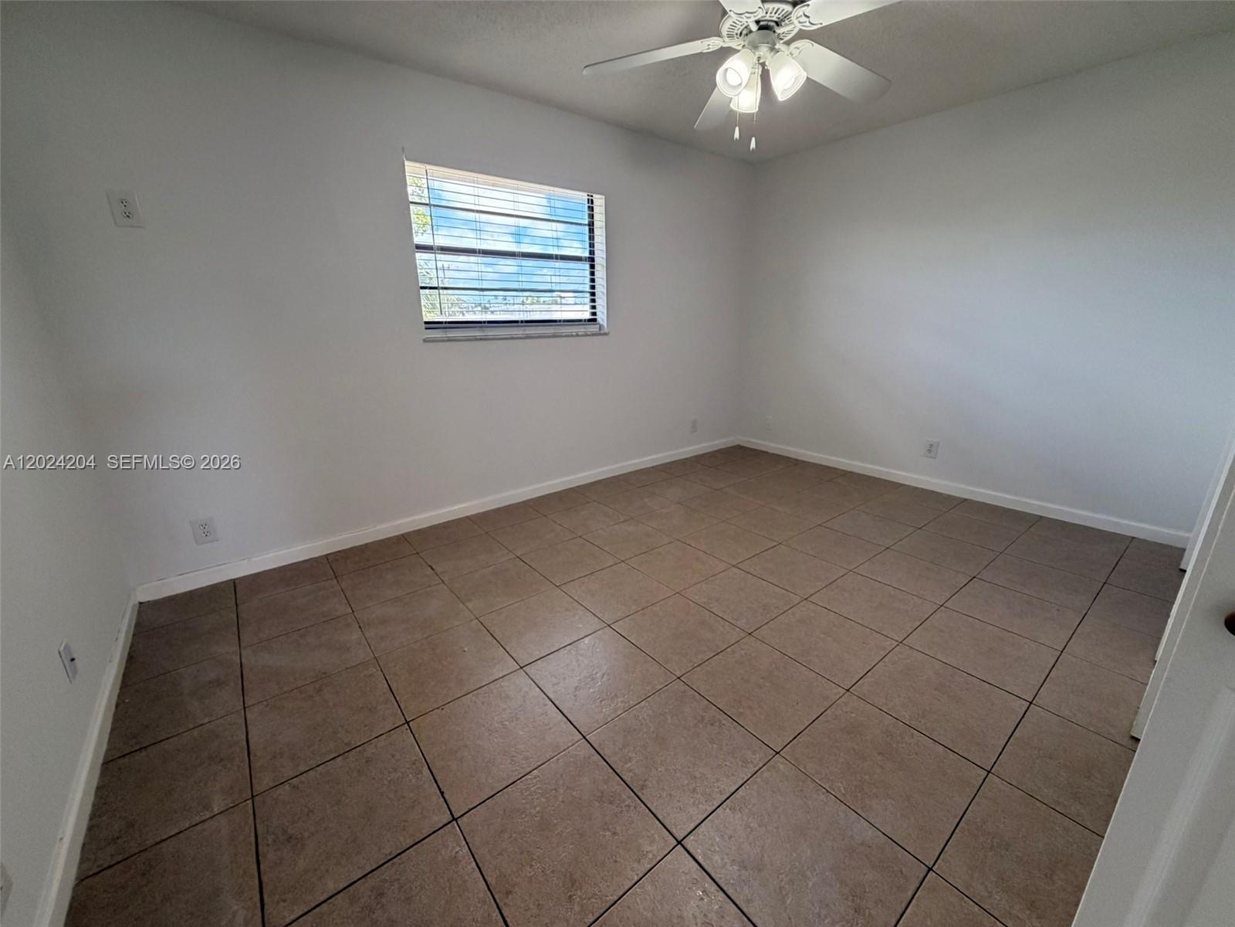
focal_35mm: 14
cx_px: 618
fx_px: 499
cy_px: 464
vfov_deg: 85.7
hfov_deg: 102.1
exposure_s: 1/120
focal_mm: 2.22
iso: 320
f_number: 2.2
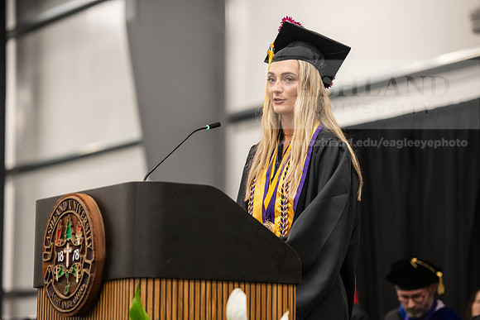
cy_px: 160
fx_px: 1800
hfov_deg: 15.2
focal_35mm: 135
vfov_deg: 10.2
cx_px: 240
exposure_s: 1/200
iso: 2500
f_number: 3.2
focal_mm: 135
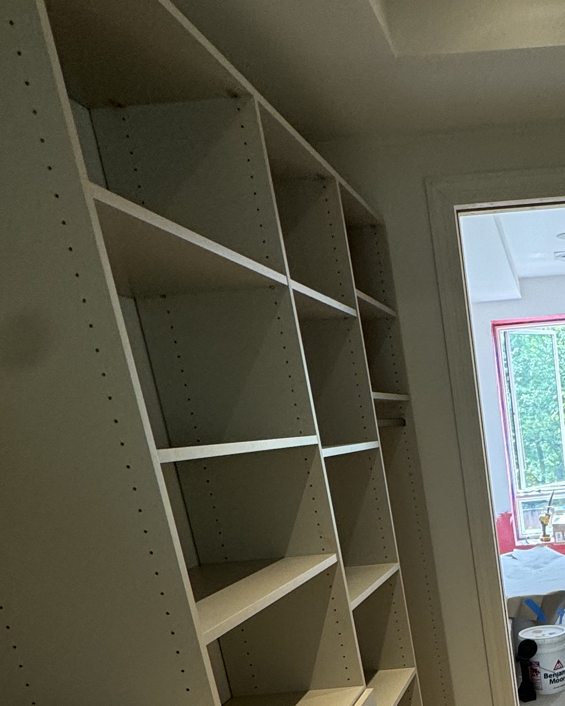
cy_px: 678
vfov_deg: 42.5
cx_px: 599
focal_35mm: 38
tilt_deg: -19.4
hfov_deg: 34.6
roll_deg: +5.6
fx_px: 794
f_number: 2.2
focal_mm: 2.22
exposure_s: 1/120
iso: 160
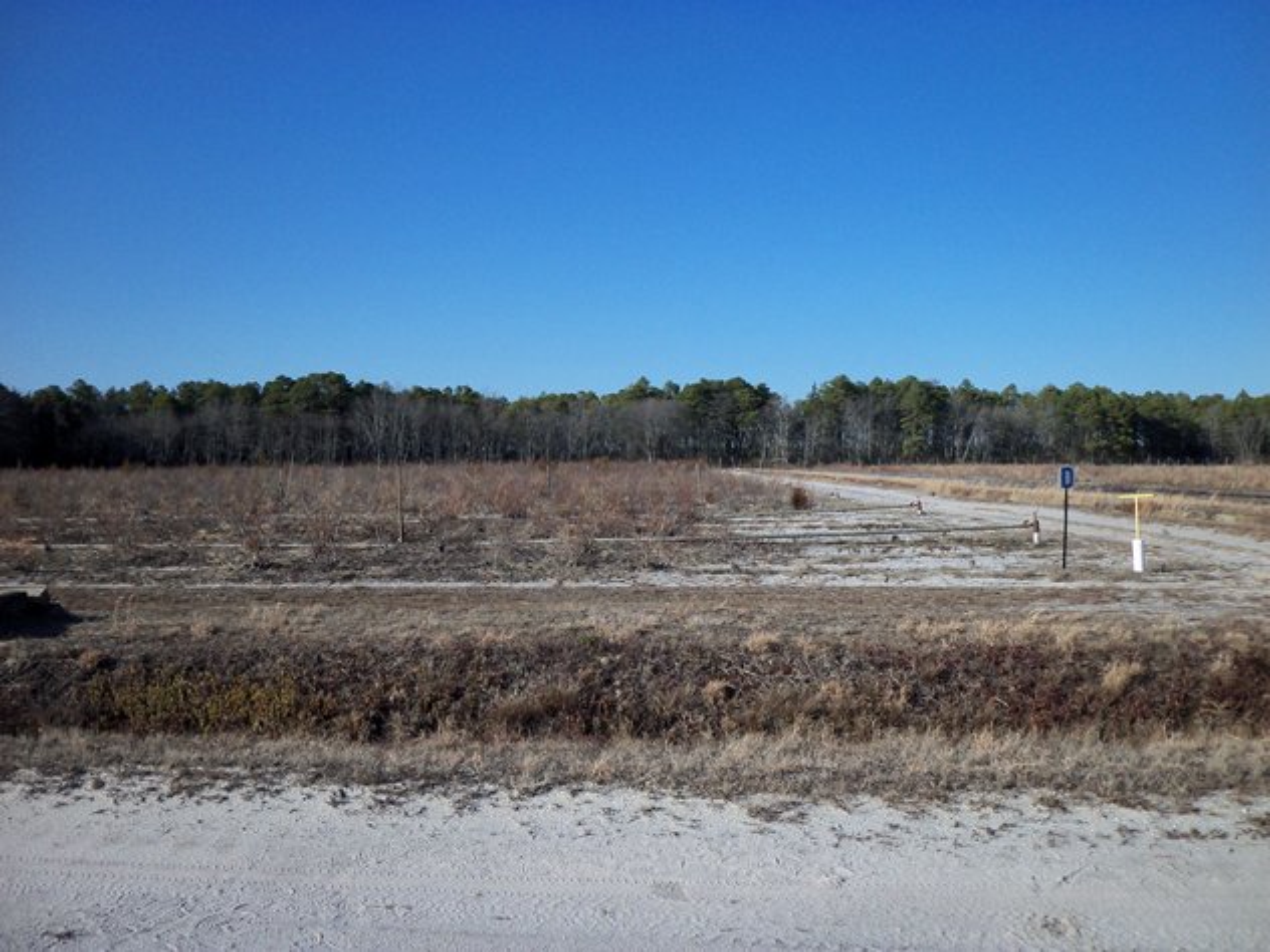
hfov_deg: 54.0
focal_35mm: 34
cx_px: 635
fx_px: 1247
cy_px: 476
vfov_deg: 41.8
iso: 80
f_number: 8.8
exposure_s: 1/200
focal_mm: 5.7
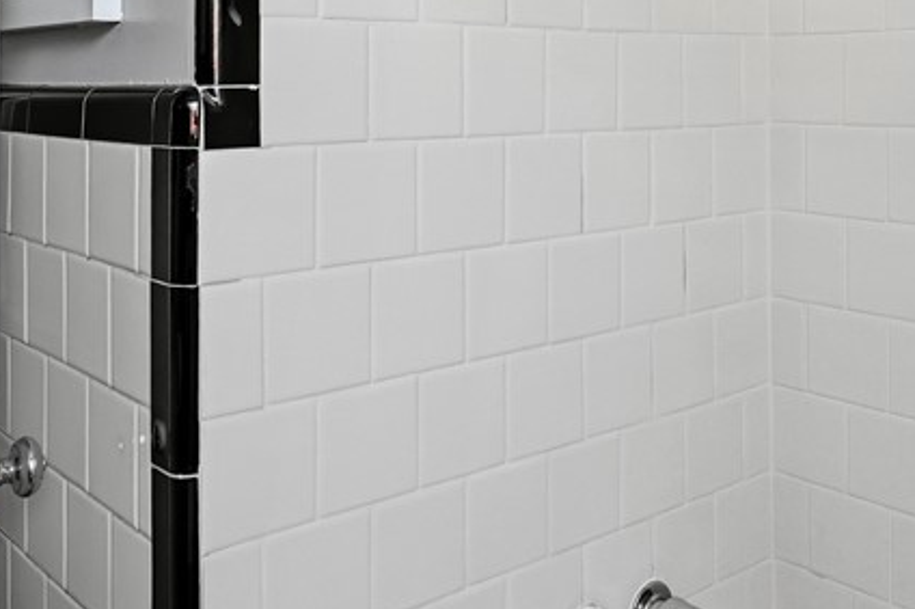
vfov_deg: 30.5
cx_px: 487
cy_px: 12
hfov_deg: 47.4
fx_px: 1041
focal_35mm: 41
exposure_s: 1/8
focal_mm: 16
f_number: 9
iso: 1600
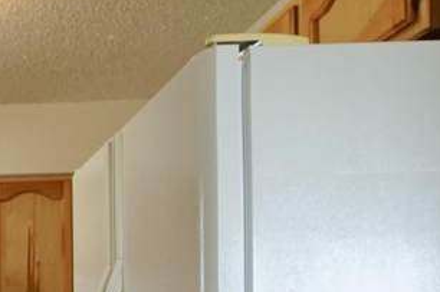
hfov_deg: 23.6
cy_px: 416
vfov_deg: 18.3
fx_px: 818
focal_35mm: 67
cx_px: -232
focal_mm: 11
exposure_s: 1/160
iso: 500
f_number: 4
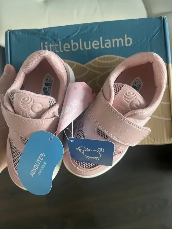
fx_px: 172
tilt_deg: -69.0
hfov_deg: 53.1
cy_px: 114
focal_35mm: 26
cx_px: 86
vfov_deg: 67.3
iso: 200
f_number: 1.6
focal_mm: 5.1
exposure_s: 1/60
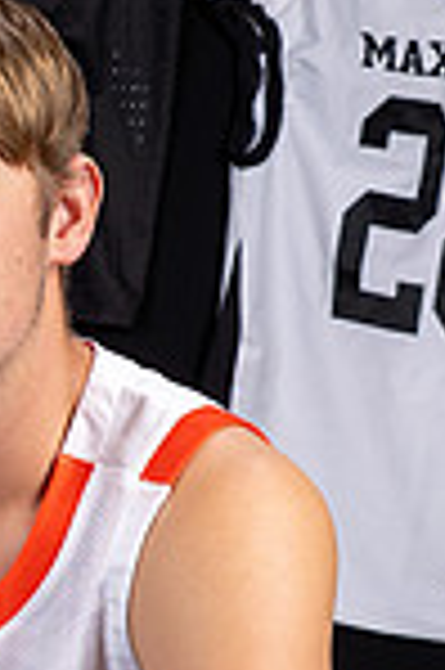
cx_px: -81
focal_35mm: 118
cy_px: 567
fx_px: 2193
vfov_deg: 17.2
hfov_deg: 11.4
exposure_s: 1/160
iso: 100
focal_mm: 26
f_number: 6.3
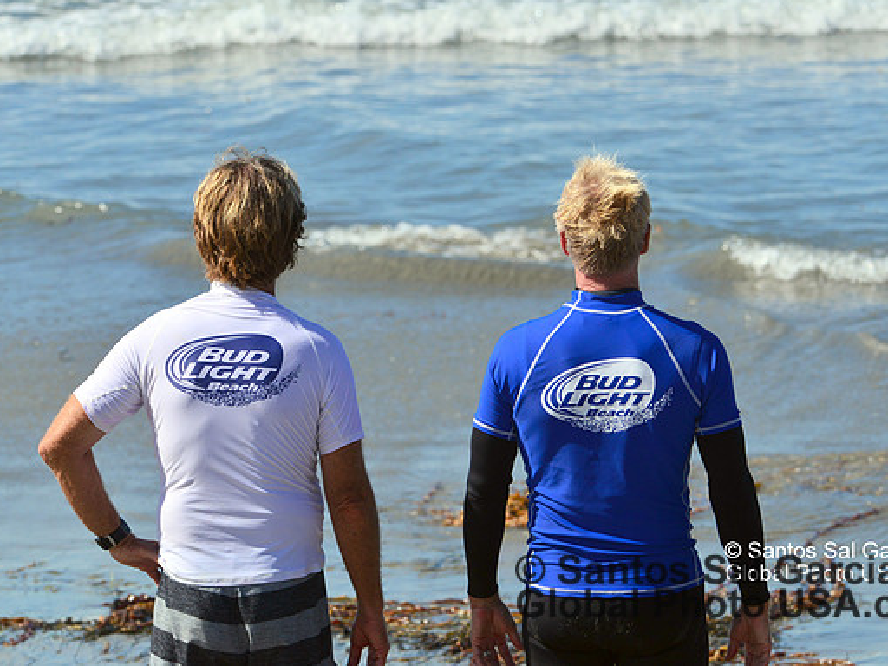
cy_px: 332
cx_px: 491
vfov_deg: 4.9
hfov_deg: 6.5
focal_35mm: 305
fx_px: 7824
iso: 320
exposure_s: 1/640
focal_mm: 280
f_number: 11
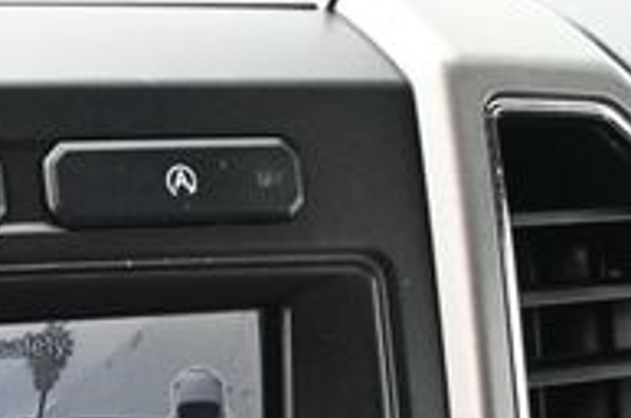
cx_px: -177
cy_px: 660
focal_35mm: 105
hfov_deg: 18.3
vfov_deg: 12.3
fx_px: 1831
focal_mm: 21
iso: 1000
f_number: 4
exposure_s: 1/125
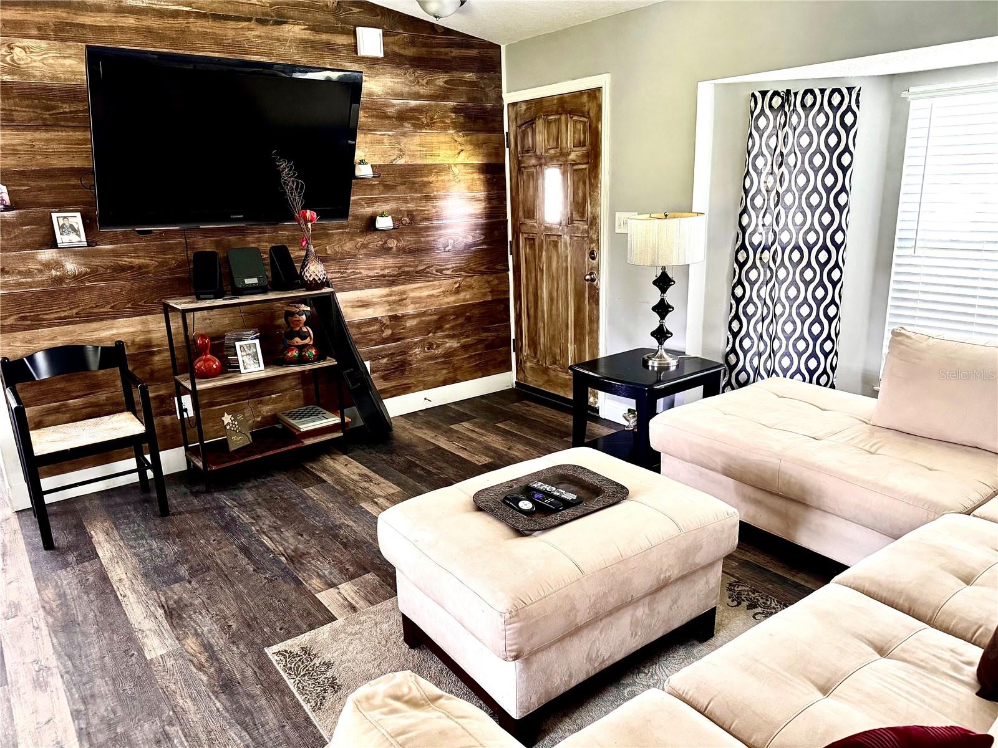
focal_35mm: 24
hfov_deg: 71.6
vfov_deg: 56.8
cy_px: 374
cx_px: 499
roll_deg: +2.2
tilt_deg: -15.7
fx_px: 692
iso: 500
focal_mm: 6.76
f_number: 1.78
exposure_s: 1/60
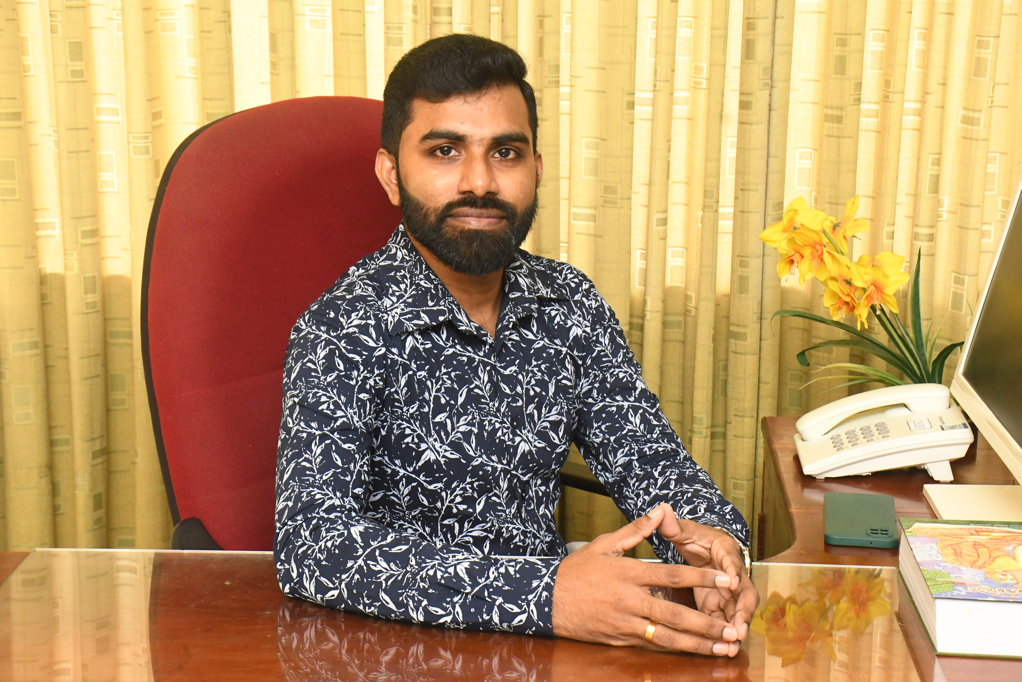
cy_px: 341
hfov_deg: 30.1
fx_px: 1902
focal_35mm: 67
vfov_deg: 20.3
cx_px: 511
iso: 3200
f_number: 10
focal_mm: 45
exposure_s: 1/80
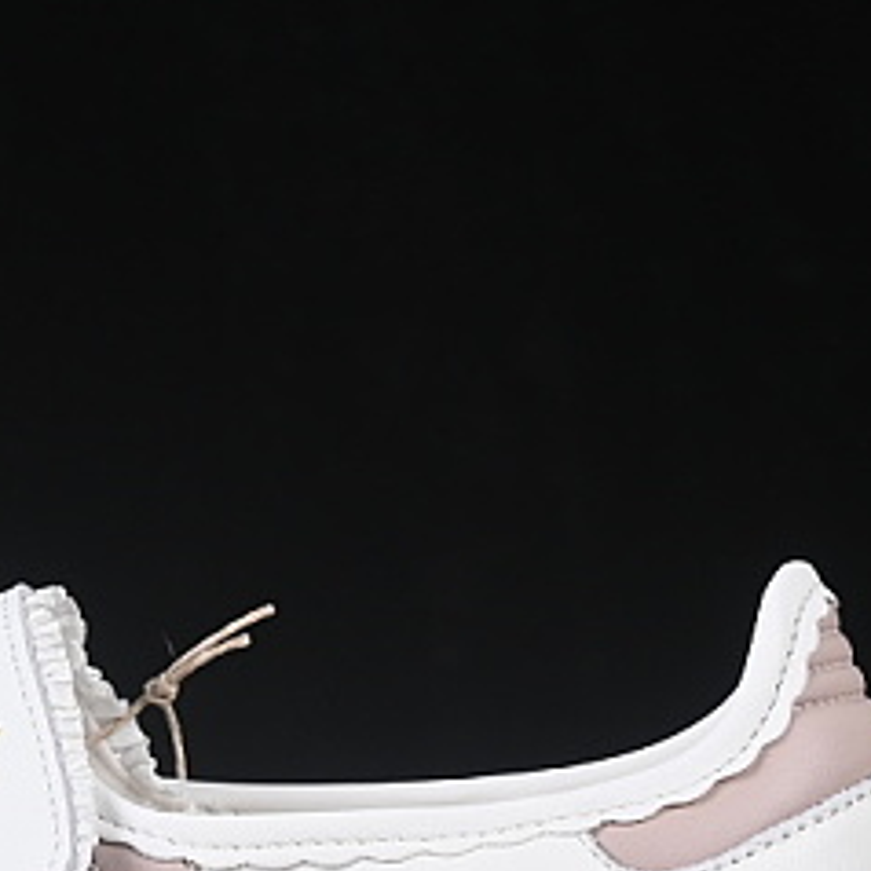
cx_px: 48
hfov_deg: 8.1
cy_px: 628
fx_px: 6092
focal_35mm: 214
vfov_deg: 8.2
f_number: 8
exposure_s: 1/80
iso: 160
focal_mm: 50
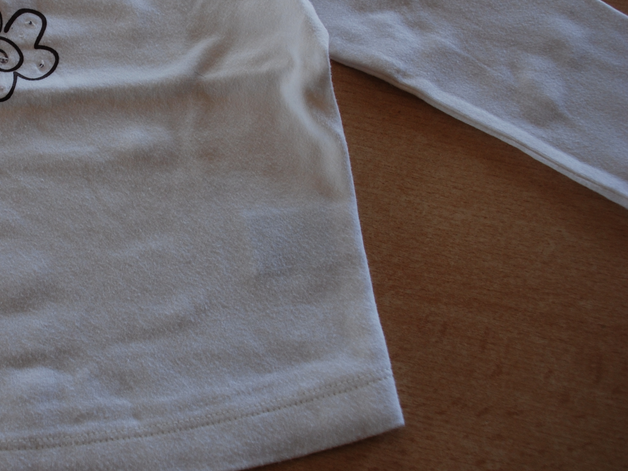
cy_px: 139
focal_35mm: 60
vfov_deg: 24.2
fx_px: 1089
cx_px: 38
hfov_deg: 30.5
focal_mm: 22
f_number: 3.8
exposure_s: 1/60
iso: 200
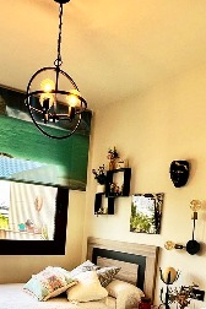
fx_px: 318
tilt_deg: -6.0
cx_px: 49
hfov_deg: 35.1
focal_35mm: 37
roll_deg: -3.7
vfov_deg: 48.3
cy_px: 256
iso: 64
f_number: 2.2
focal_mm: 2.22
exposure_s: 1/100
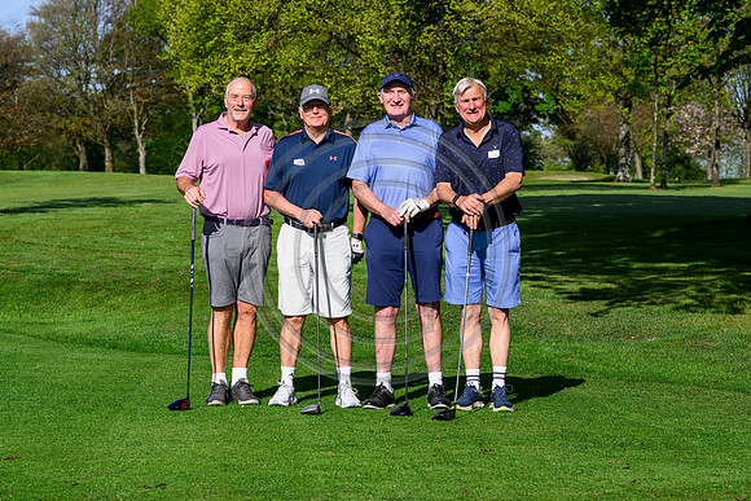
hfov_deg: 19.8
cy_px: 250
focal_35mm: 103
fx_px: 2149
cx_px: 376
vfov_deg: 13.3
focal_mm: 103
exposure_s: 1/1600
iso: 500
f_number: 8
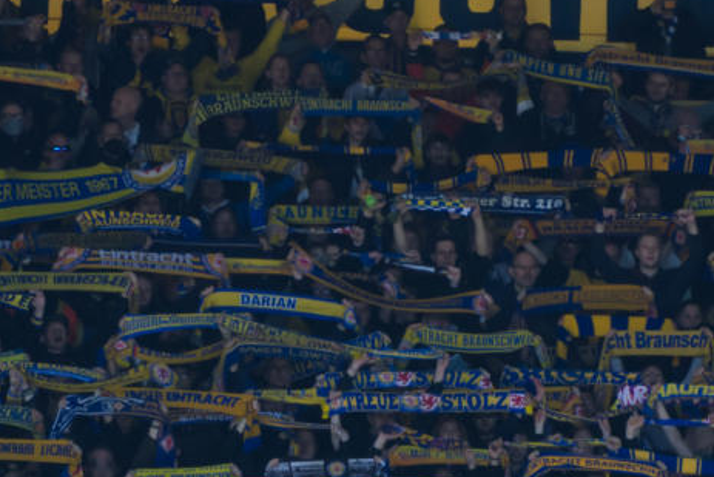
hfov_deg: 1.3
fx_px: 30849
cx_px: 356
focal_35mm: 1555
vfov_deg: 0.9
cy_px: 485
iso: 400
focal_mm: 220
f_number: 7.1
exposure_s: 1/320
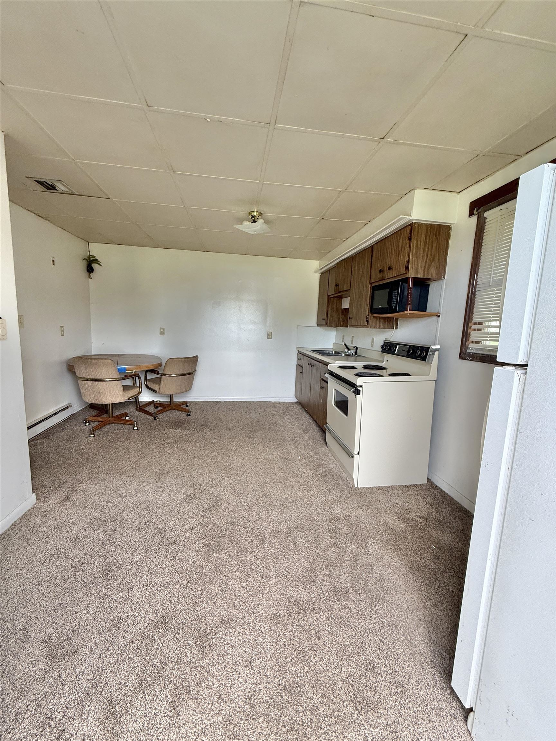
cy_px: 370
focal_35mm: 14
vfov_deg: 102.1
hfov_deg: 85.7
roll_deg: -2.4
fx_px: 300
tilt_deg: -7.9
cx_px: 278
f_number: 2.2
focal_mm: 2.22
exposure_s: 1/99
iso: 160
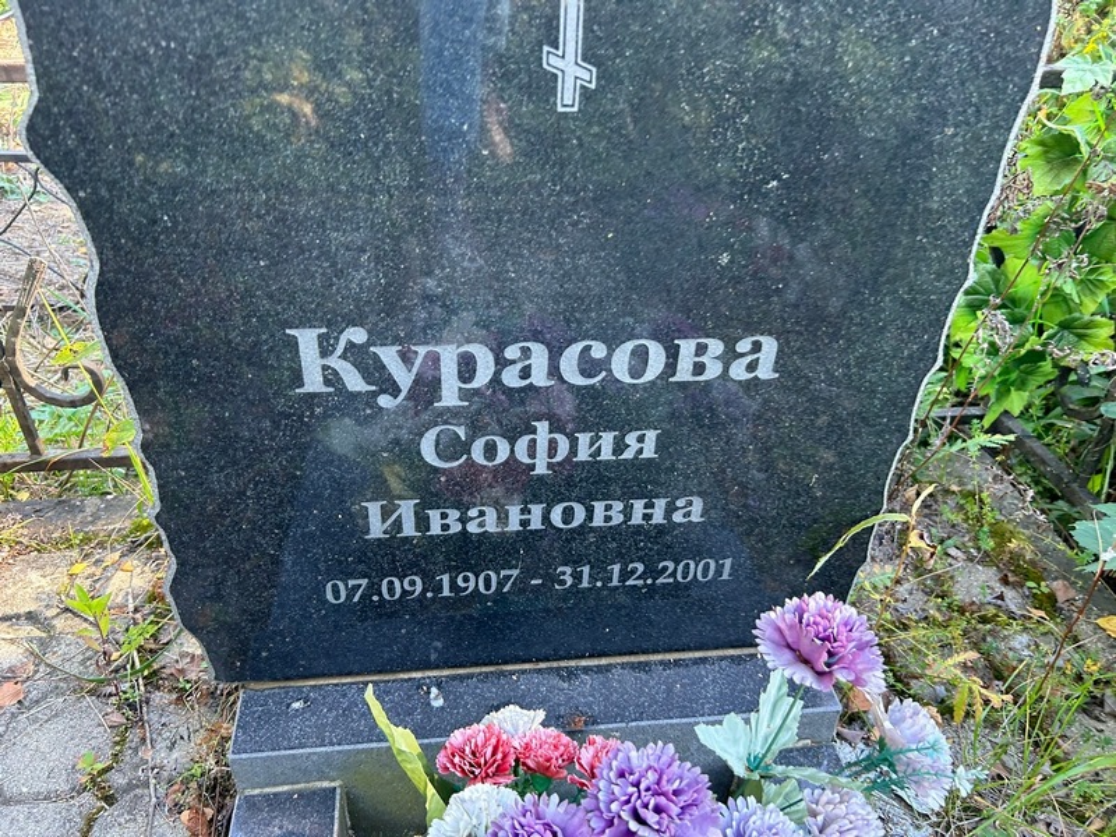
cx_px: 558
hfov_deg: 67.3
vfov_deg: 53.1
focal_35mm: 26
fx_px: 838
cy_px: 418
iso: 80
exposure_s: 1/121
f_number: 1.5
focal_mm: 5.7
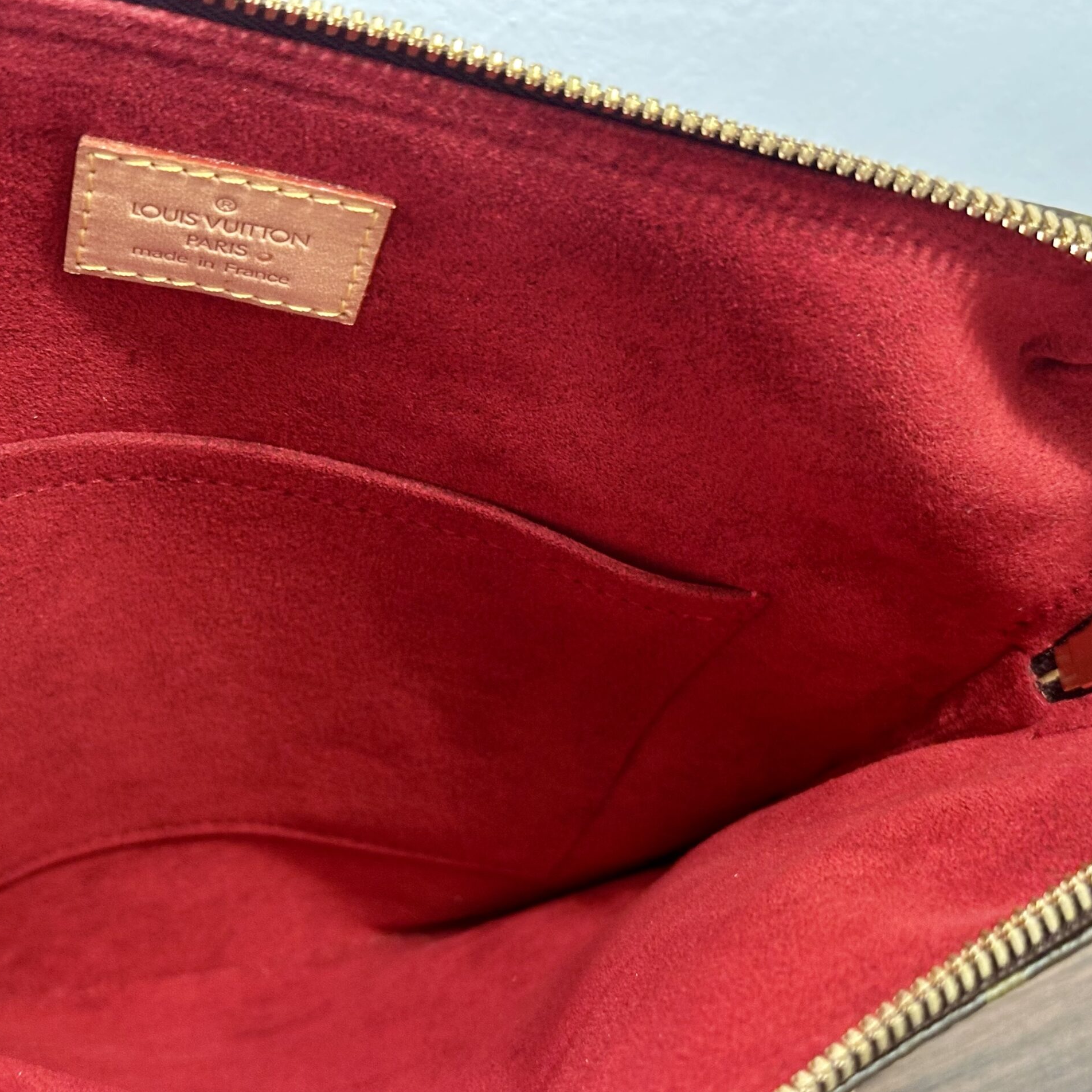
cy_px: 547
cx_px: 443
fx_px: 2034
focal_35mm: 57
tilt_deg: -49.2
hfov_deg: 30.0
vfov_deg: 30.0
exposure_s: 1/33
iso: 400
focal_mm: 6.86
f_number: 1.78
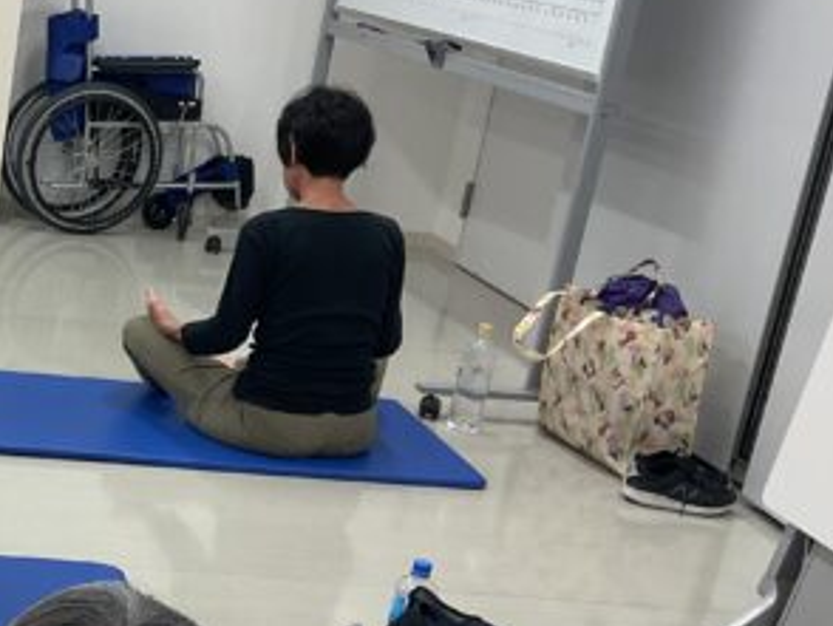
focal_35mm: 71
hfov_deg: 24.8
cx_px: -164
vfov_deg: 20.7
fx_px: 1710
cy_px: 408
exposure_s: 1/100
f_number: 1.8
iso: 64
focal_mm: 3
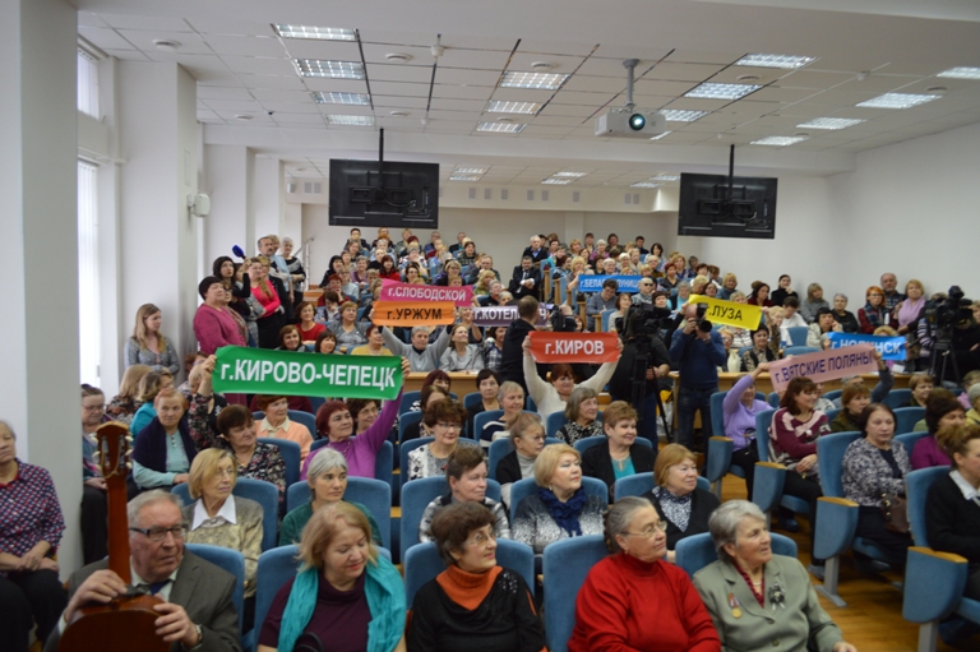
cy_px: 326
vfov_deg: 47.9
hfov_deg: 67.4
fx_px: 735
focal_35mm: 27
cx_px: 490
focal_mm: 18
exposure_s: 1/50
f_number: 3.5
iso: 400
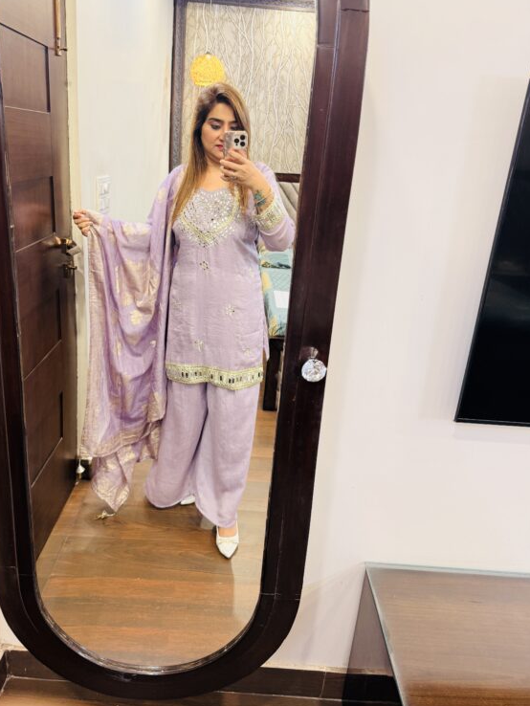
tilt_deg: -18.9
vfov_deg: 67.2
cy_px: 329
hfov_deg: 53.0
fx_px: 530
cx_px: 246
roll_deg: -5.2
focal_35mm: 26
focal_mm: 6.76
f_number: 1.78
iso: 125
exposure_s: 1/50
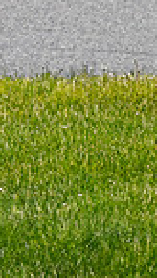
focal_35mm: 3608
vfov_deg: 0.6
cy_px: -15
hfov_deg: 0.3
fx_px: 26594
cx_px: -100
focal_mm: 300
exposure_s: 1/640
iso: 400
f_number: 10
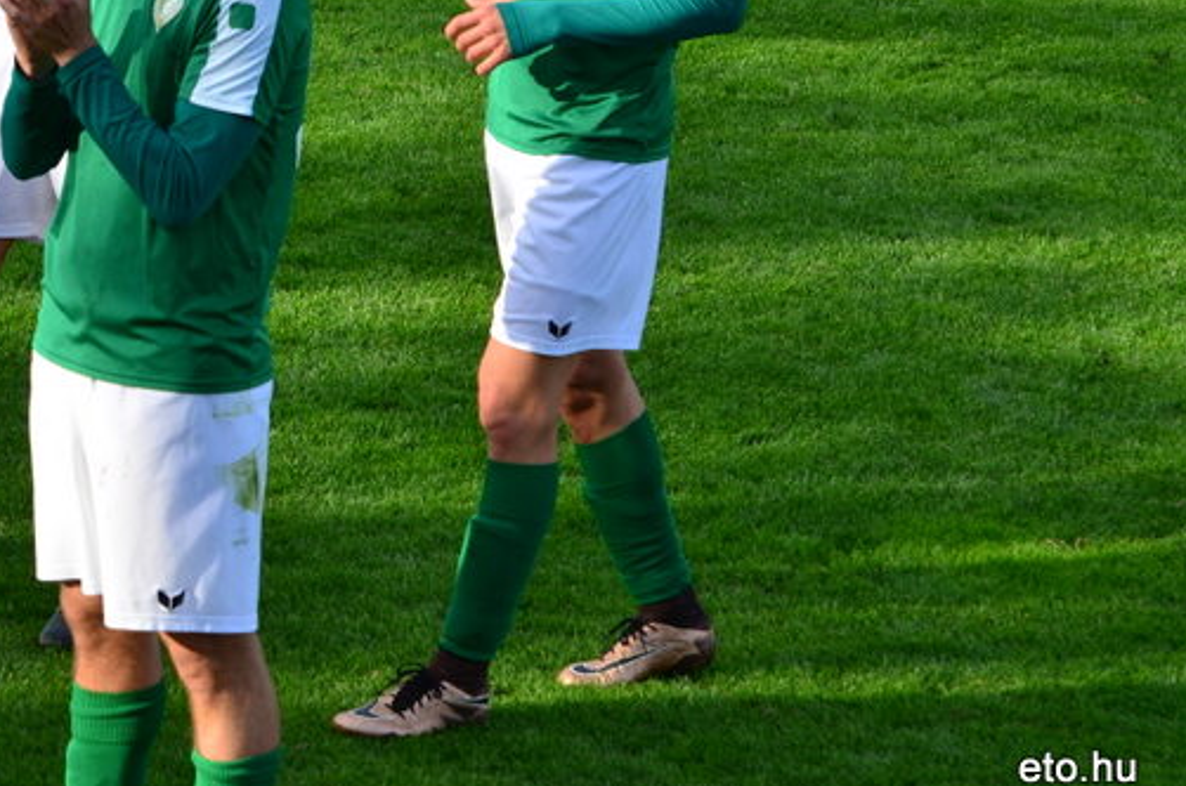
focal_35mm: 284
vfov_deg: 4.8
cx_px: 14
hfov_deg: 7.2
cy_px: 55
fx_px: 9341
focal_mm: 95
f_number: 7.1
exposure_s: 1/400
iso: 250
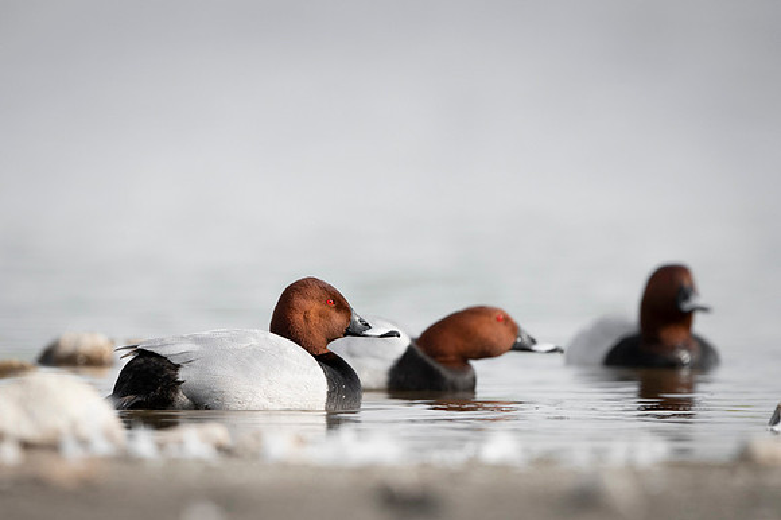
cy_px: 310
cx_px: 320
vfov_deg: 1.3
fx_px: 22899
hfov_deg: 2.0
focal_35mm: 1056
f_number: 5.6
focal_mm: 700
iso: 400
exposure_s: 1/1600
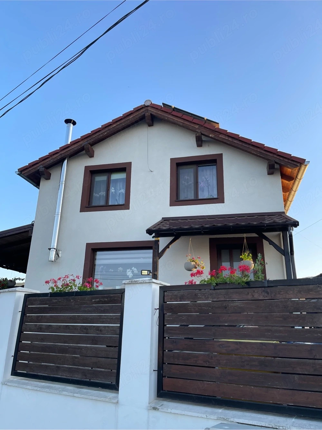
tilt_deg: +18.8
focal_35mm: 25
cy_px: 215
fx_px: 310
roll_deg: -2.1
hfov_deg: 54.9
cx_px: 161
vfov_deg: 69.4
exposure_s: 1/438
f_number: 1.6
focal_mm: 5.1
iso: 32
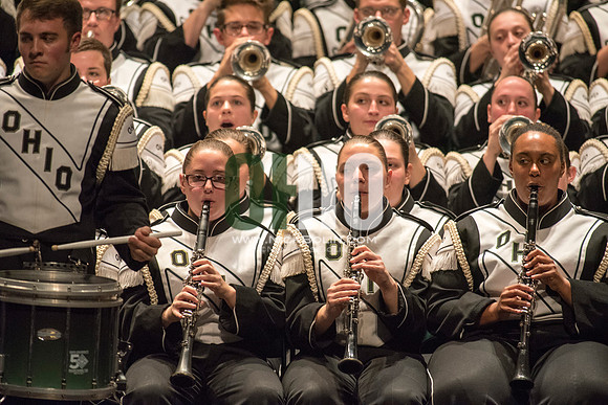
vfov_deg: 2.3
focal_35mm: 600
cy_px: 202
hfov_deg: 3.4
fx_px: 10135
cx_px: 304
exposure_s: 1/320
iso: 4000
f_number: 5.6
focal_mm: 600
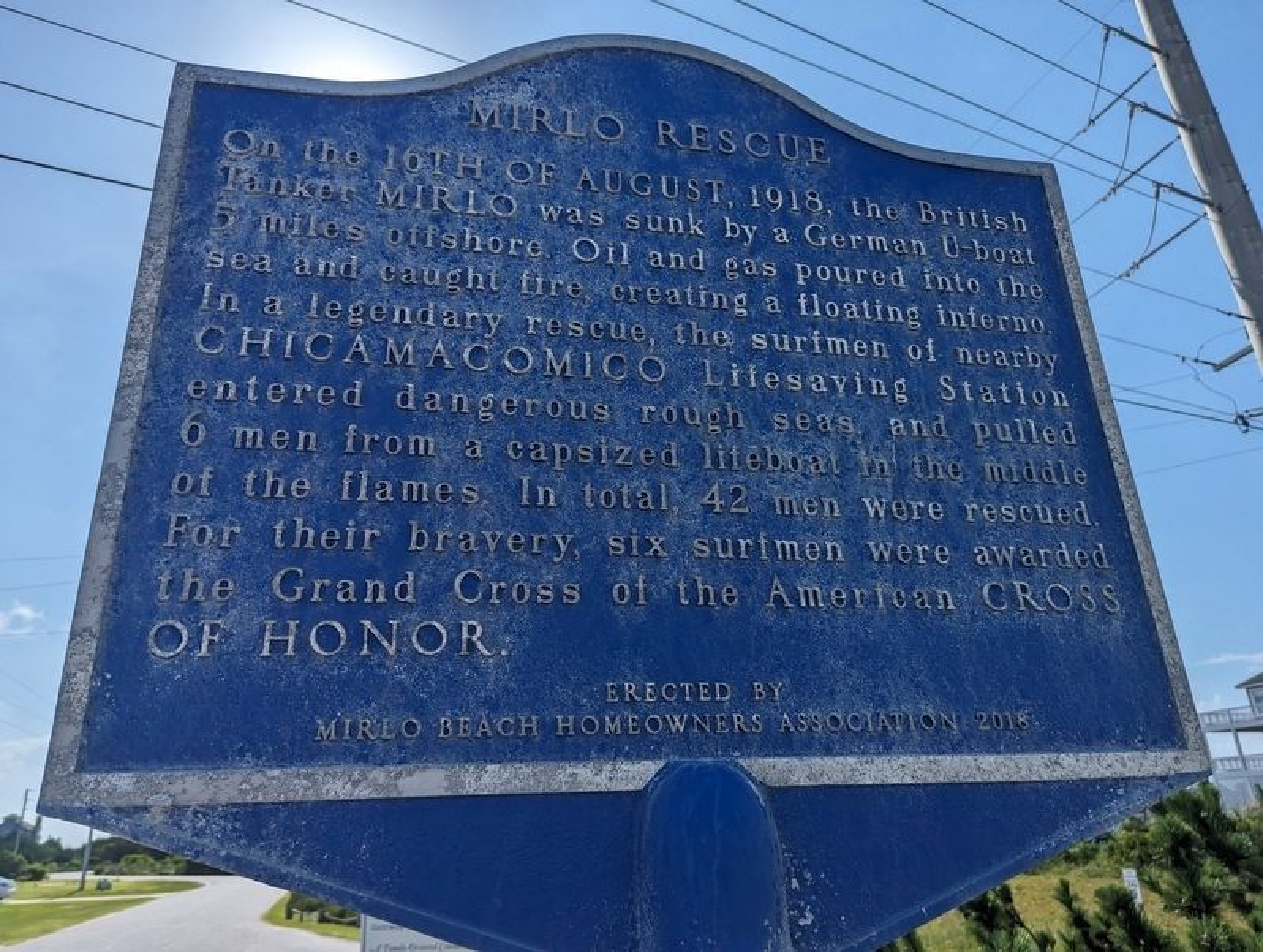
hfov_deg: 71.5
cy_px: 476
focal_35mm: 24
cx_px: 632
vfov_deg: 57.0
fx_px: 877
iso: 47
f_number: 1.85
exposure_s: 1/5650
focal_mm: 6.81
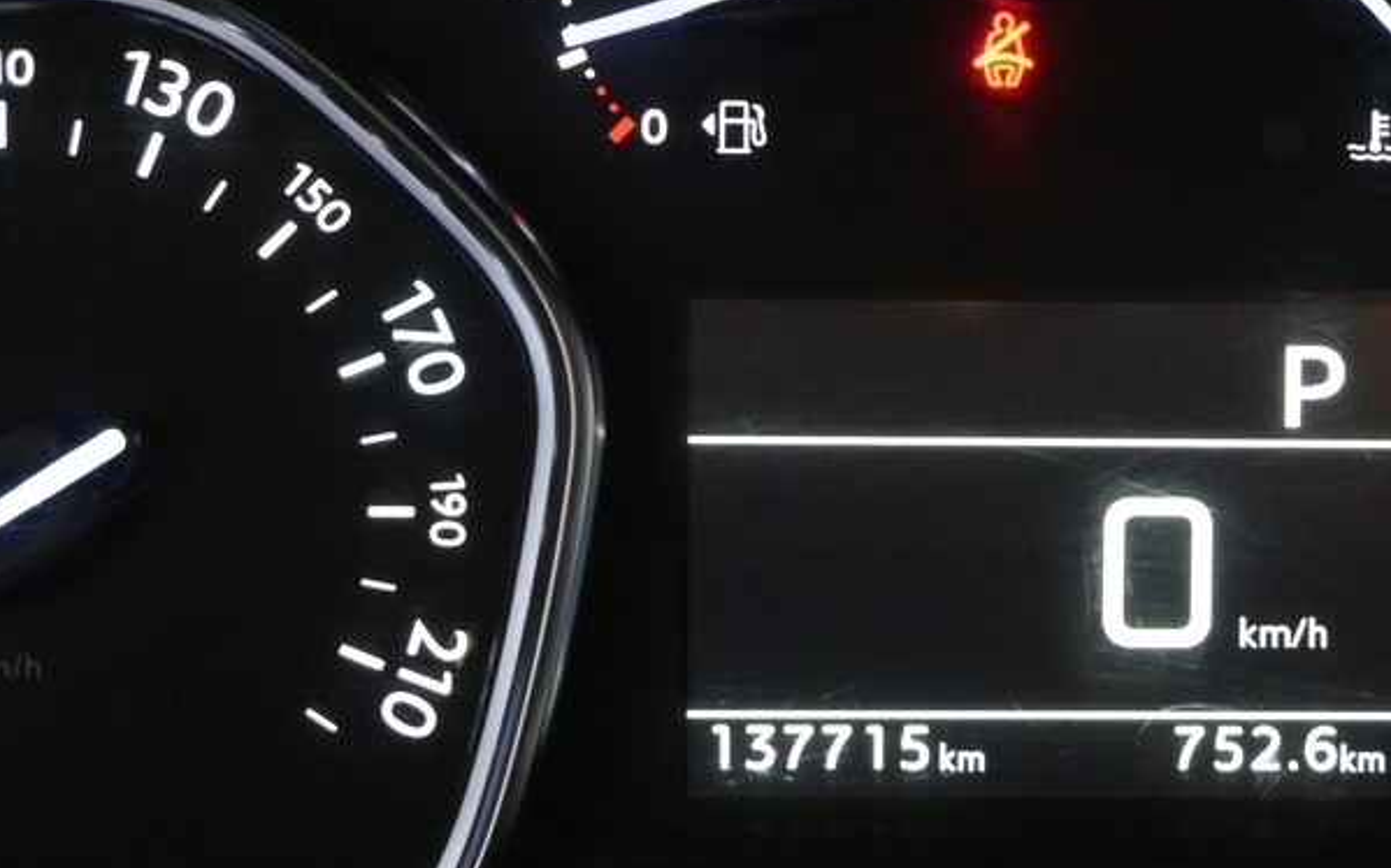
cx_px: 1045
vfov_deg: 12.6
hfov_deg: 20.0
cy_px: 439
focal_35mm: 103
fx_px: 3918
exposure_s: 1/100
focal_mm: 25
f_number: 5
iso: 2500
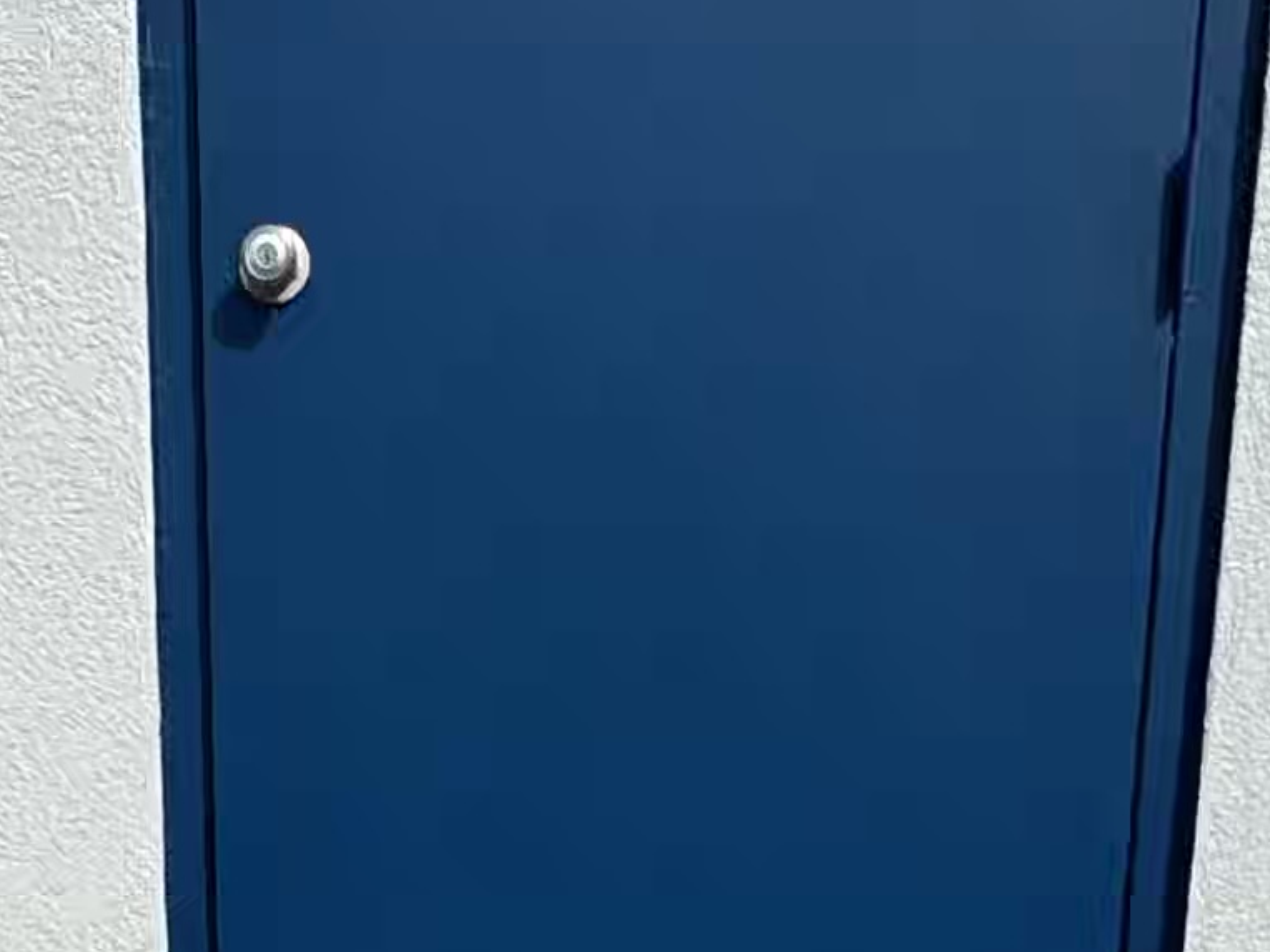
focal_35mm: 74
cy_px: 1708
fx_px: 2715
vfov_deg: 16.6
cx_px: 225
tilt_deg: -20.7
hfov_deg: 25.8
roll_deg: +1.1
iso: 50
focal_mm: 2.22
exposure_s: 1/2674
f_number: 2.2
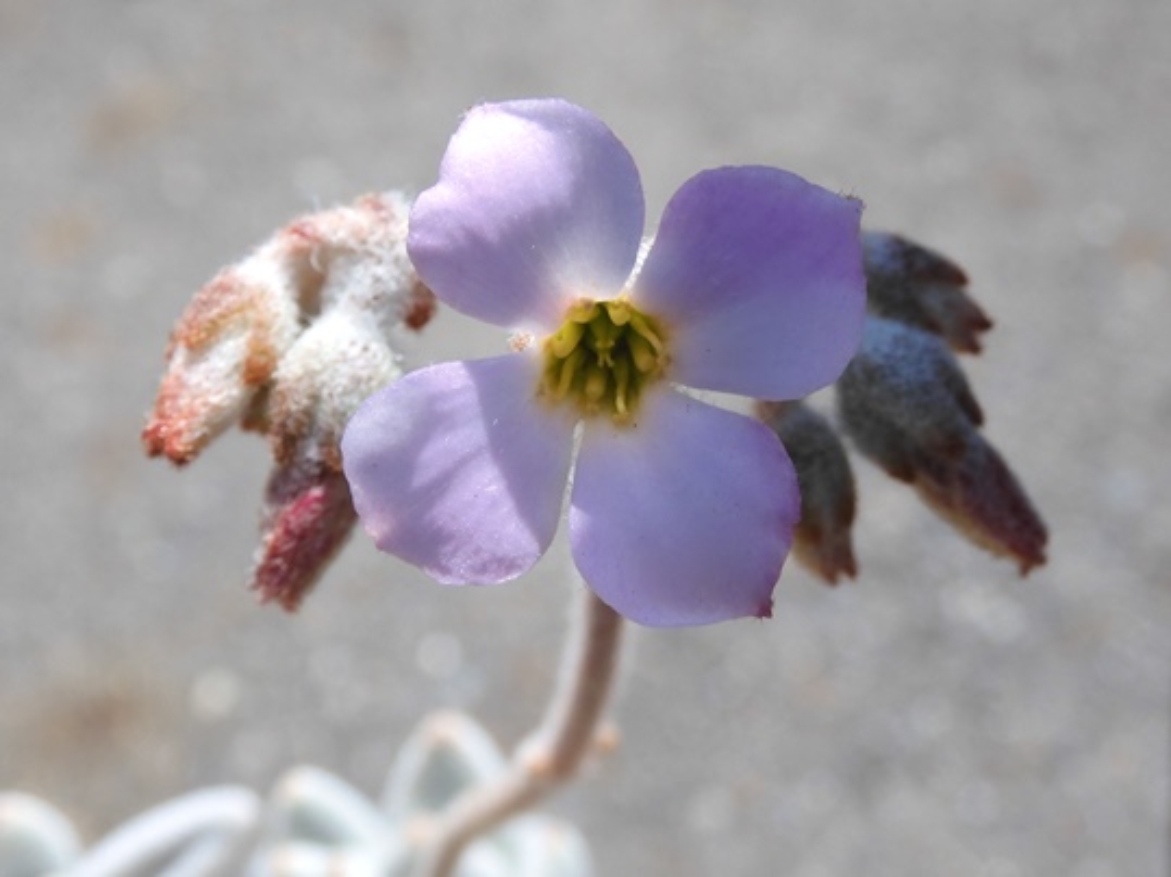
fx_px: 1522
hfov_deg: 42.1
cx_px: 586
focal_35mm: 45
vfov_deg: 32.2
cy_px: 438
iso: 100
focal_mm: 8
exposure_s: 1/640
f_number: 4
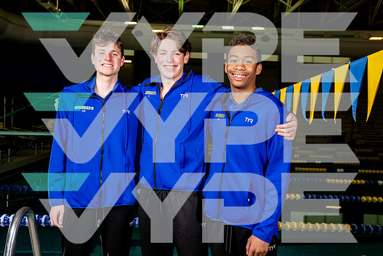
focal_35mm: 41
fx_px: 436
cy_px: 128
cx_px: 192
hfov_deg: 47.4
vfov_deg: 32.6
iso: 160
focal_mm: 41
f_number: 5.6
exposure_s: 1/200
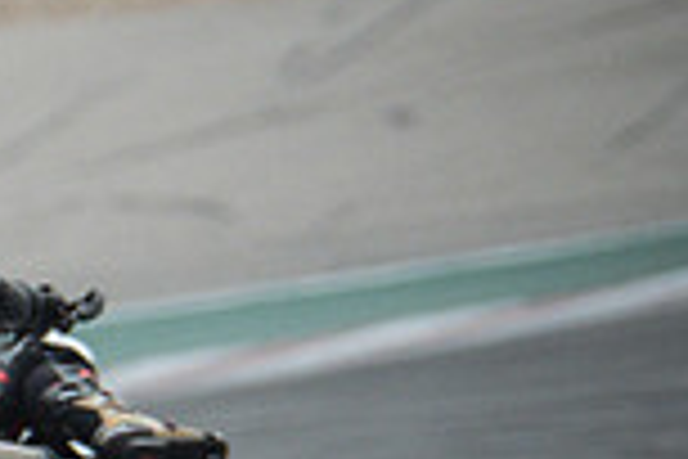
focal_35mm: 1769
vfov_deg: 0.8
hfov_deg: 1.2
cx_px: -409
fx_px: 33805
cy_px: 659
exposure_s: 1/2500
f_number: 5.2
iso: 1600
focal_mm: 312
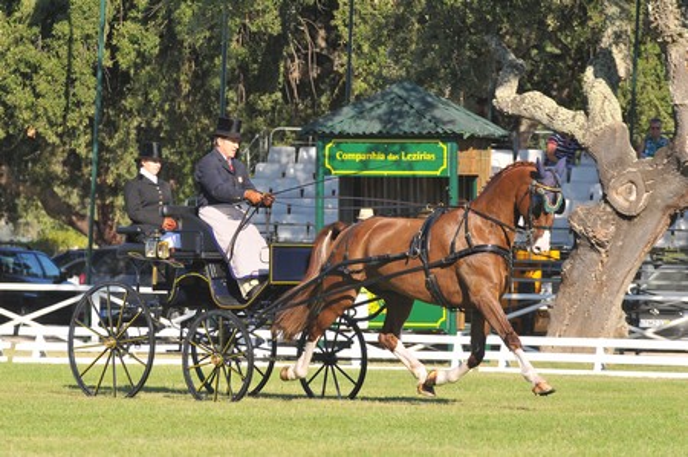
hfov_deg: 8.3
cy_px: 228
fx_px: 4725
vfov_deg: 5.5
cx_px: 344
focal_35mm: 248
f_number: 5.6
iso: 400
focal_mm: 165
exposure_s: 1/800
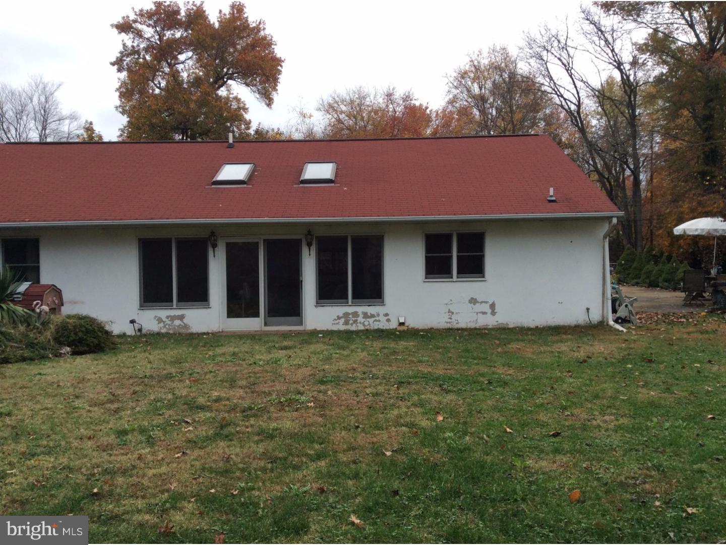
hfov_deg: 56.8
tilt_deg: -2.0
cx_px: 363
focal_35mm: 32
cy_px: 272
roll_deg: +1.4
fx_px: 671
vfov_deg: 44.2
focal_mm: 3.3
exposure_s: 1/427
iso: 32
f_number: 2.4
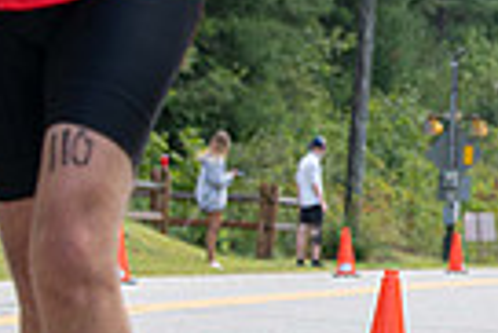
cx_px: 655
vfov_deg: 4.0
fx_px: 4736
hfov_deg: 6.0
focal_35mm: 342
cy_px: 247
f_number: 5
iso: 200
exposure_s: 1/250
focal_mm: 80
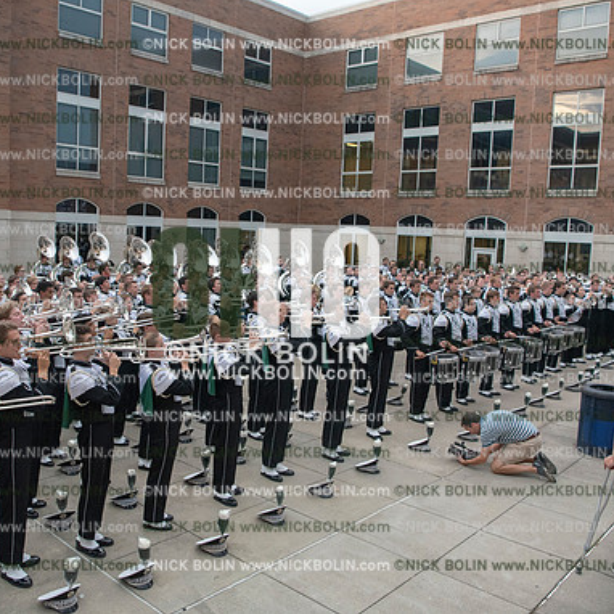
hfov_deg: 52.4
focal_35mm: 31
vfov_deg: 52.5
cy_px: 305
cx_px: 265
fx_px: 622
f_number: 3.5
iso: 3200
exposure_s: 1/1600
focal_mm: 24
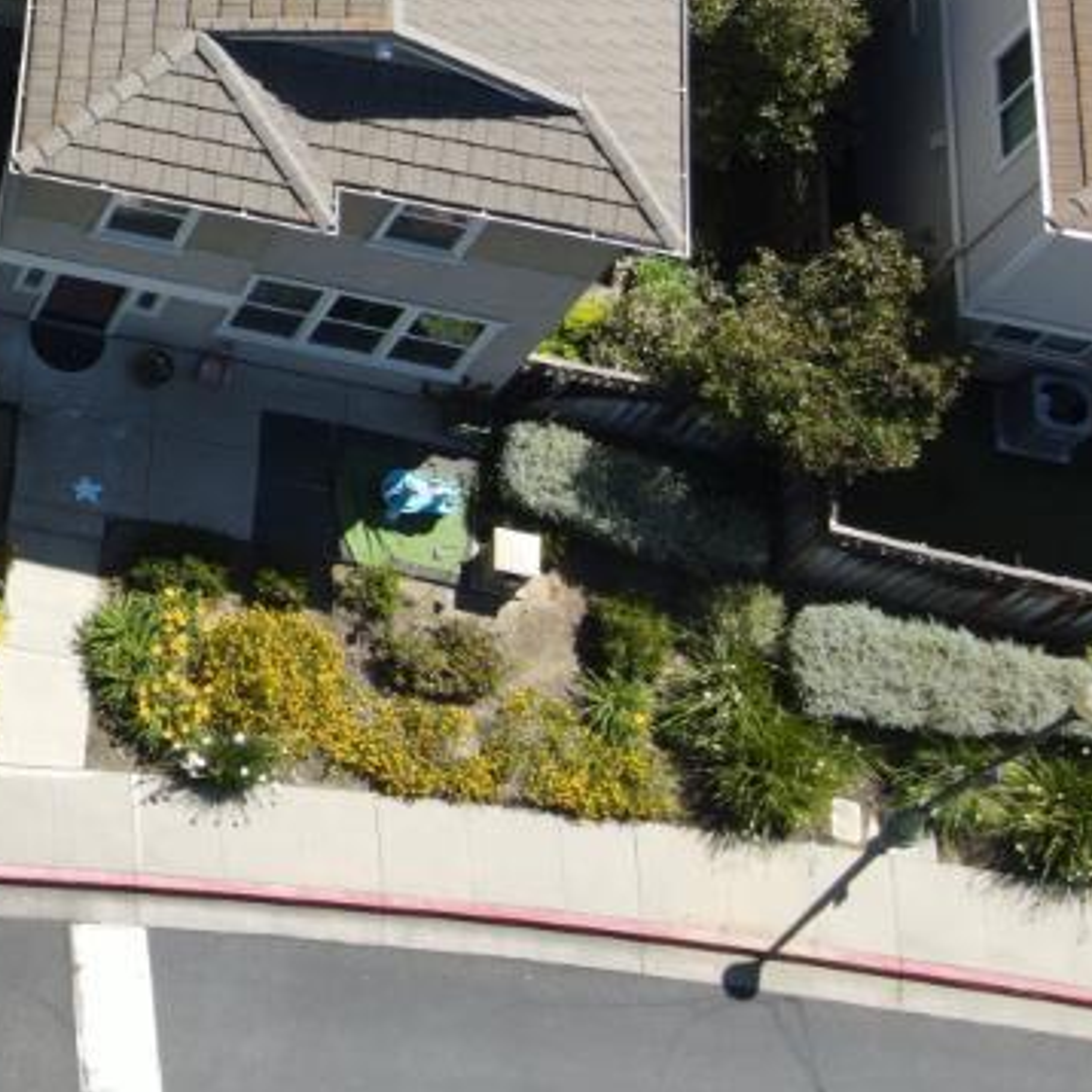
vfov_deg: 18.5
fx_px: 3176
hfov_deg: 16.7
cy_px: -209
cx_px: -784
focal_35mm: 89
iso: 100
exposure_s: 1/400
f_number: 2.8
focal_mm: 4.5
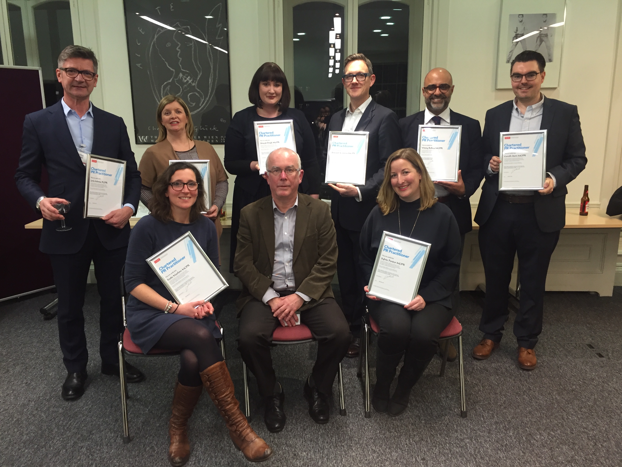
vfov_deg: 48.2
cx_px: 311
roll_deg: -0.5
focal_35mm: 29
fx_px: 521
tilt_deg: -12.3
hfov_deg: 61.7
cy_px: 234
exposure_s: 1/33
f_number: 2.2
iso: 125
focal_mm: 4.15
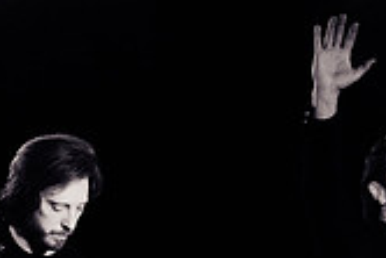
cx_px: 462
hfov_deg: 7.3
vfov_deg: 4.9
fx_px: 3016
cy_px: 304
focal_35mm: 281
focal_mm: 70
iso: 3200
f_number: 4
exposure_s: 1/640
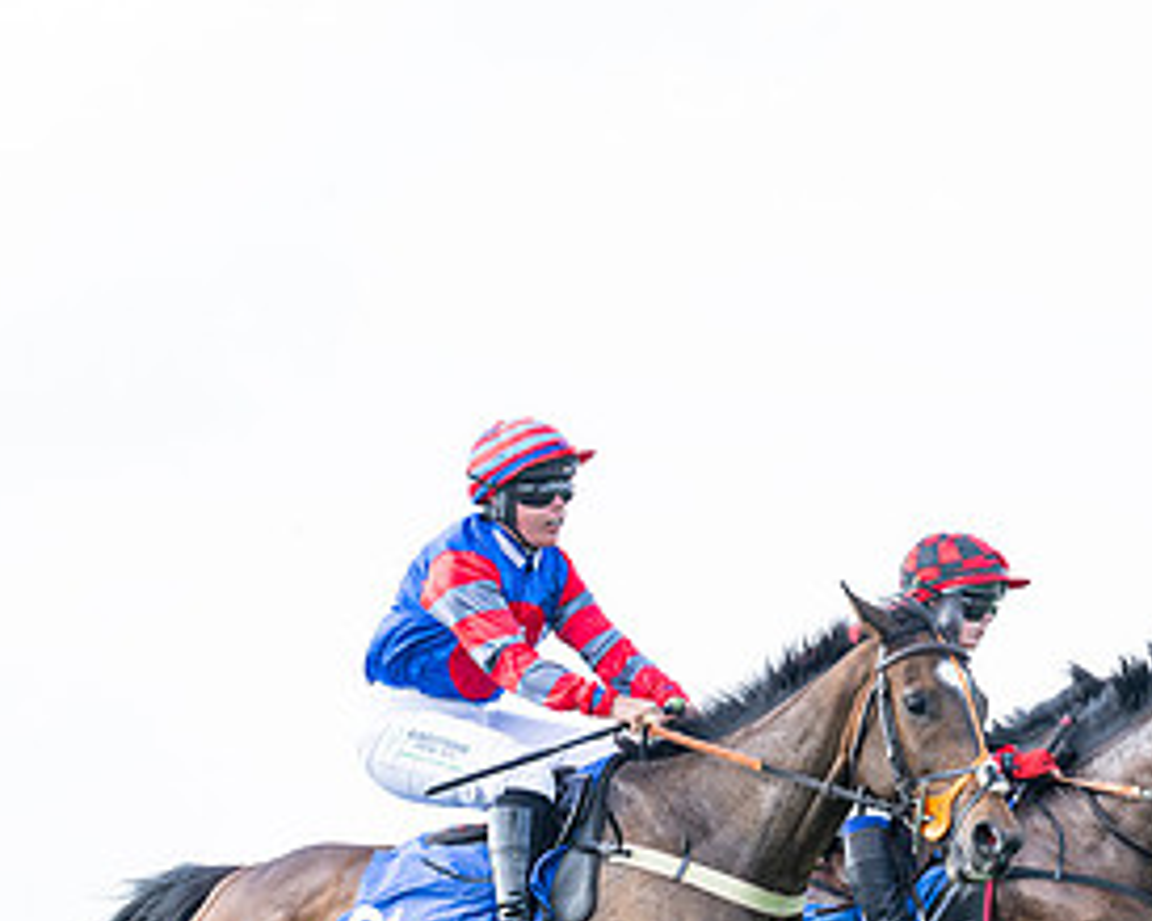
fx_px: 6067
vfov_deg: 8.6
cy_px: 887
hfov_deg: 10.8
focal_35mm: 178
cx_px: 679
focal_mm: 77
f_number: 4
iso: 1000
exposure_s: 1/3200
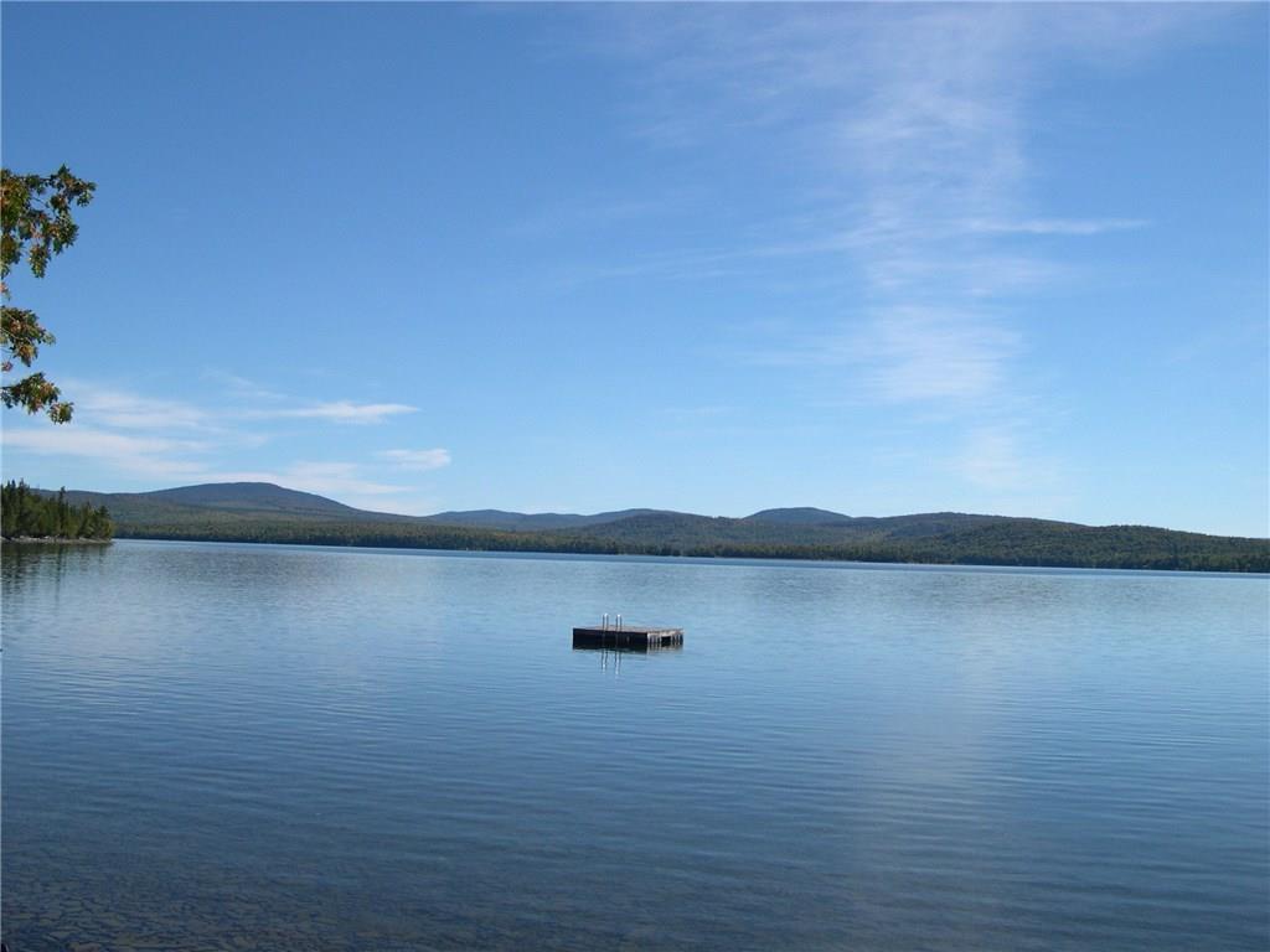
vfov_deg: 37.7
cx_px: 635
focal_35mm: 38
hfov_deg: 49.0
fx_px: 1394
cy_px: 476
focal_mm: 8
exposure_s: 1/233
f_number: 7.6
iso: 100
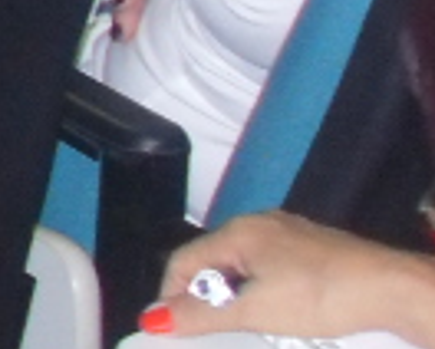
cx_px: -1035
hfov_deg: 5.8
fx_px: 3907
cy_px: -764
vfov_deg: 4.8
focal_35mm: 303
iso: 320
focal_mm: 7.1
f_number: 3.1
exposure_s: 1/45
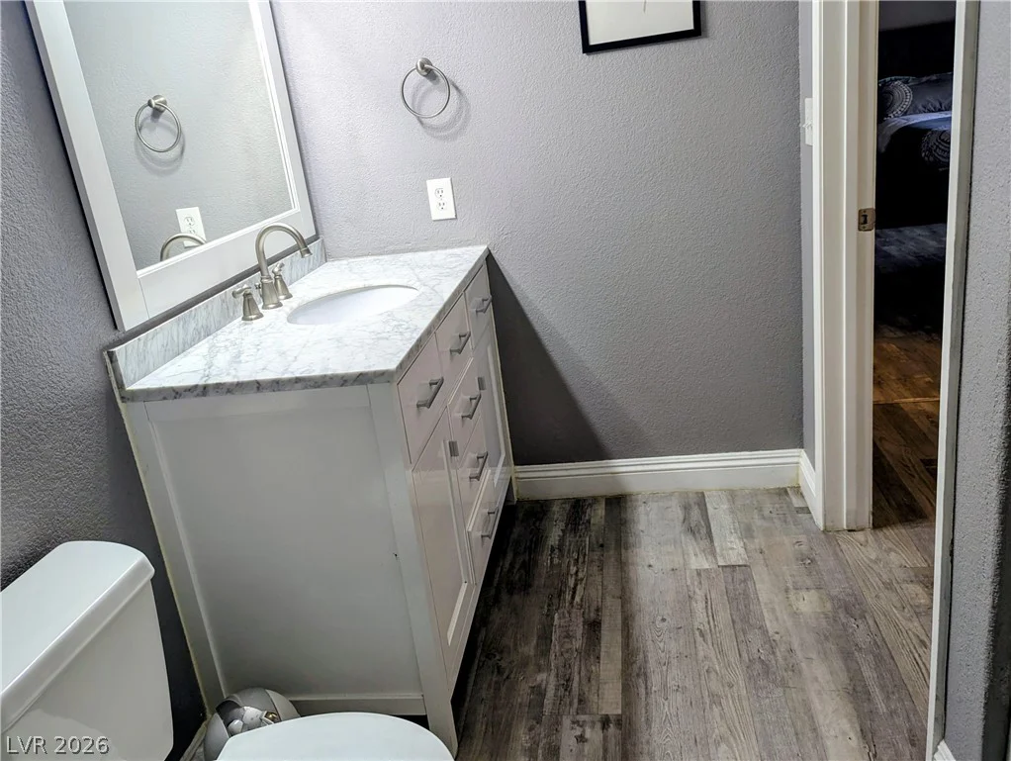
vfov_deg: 56.9
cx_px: 506
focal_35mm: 24
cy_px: 380
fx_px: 702
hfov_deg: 71.5
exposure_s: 1/60
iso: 66
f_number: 1.85
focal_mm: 6.81
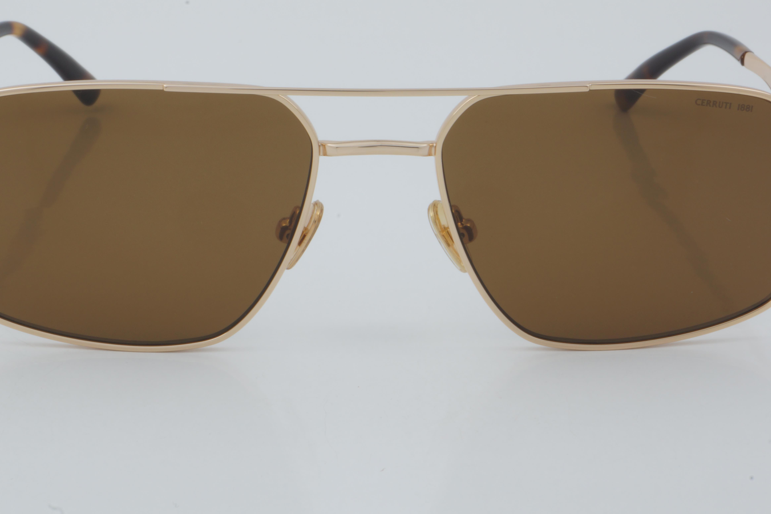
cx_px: 370
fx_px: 2284
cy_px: 189
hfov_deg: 19.2
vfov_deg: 12.8
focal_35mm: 107
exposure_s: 1/3
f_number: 32
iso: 100
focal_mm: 55
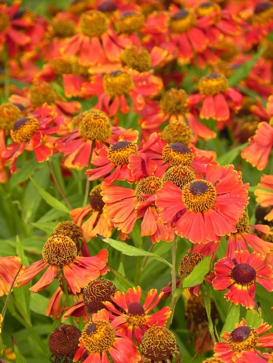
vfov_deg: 5.9
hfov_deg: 4.4
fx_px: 3544
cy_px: 182
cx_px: 136
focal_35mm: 337
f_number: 5
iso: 160
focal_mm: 59.9
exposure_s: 1/320
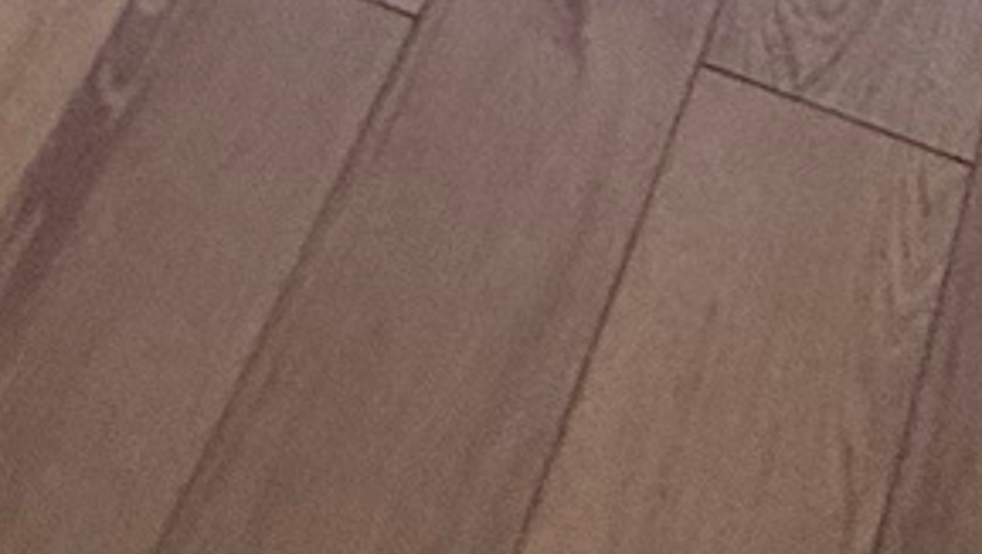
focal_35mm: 108
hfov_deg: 19.8
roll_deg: +0.9
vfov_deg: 7.3
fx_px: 2814
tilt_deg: -15.4
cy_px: -1801
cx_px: 438
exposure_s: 1/120
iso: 80
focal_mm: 2.22
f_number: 2.2
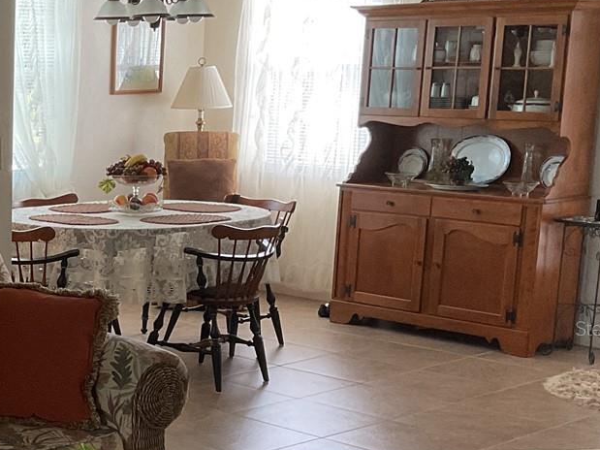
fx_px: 1300
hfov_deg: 23.8
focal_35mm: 75
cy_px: 328
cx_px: -109
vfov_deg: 19.5
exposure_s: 1/60
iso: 64
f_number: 1.8
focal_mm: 3
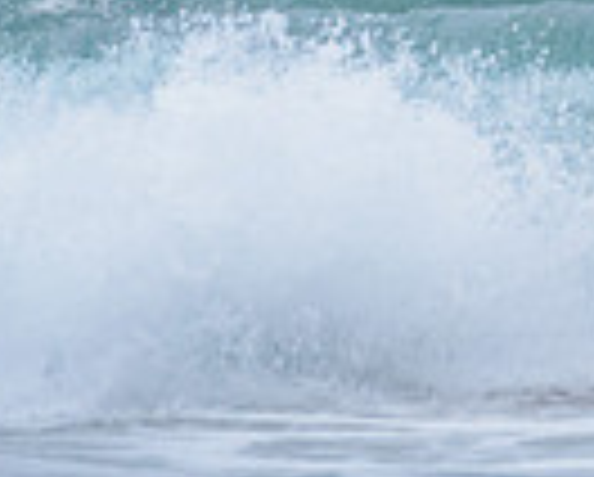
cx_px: 1061
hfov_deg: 0.8
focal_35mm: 2518
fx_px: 44332
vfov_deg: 0.6
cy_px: -210
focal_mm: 500
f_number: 5.6
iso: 1800
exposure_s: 1/2000
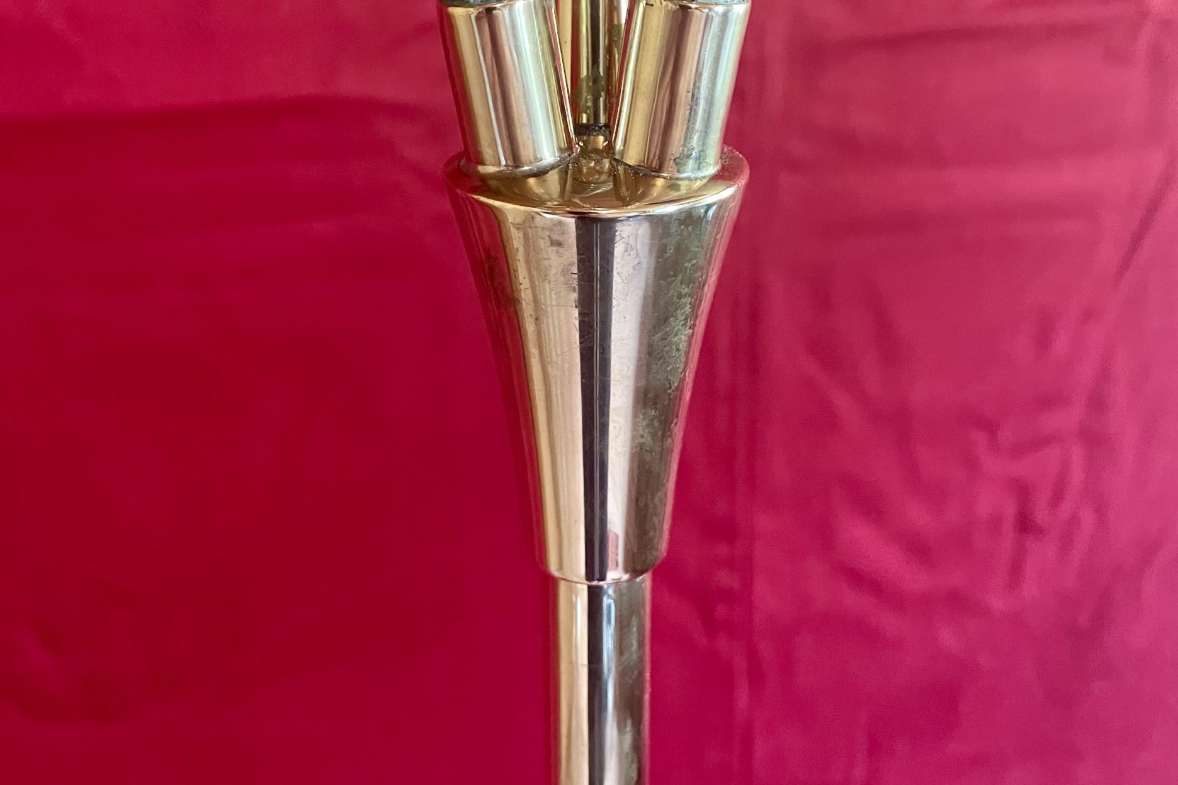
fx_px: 1211
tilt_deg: -20.6
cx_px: 579
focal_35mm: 37
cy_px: 262
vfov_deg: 35.6
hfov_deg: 51.9
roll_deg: -0.8
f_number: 1.6
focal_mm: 4.2
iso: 500
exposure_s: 1/59
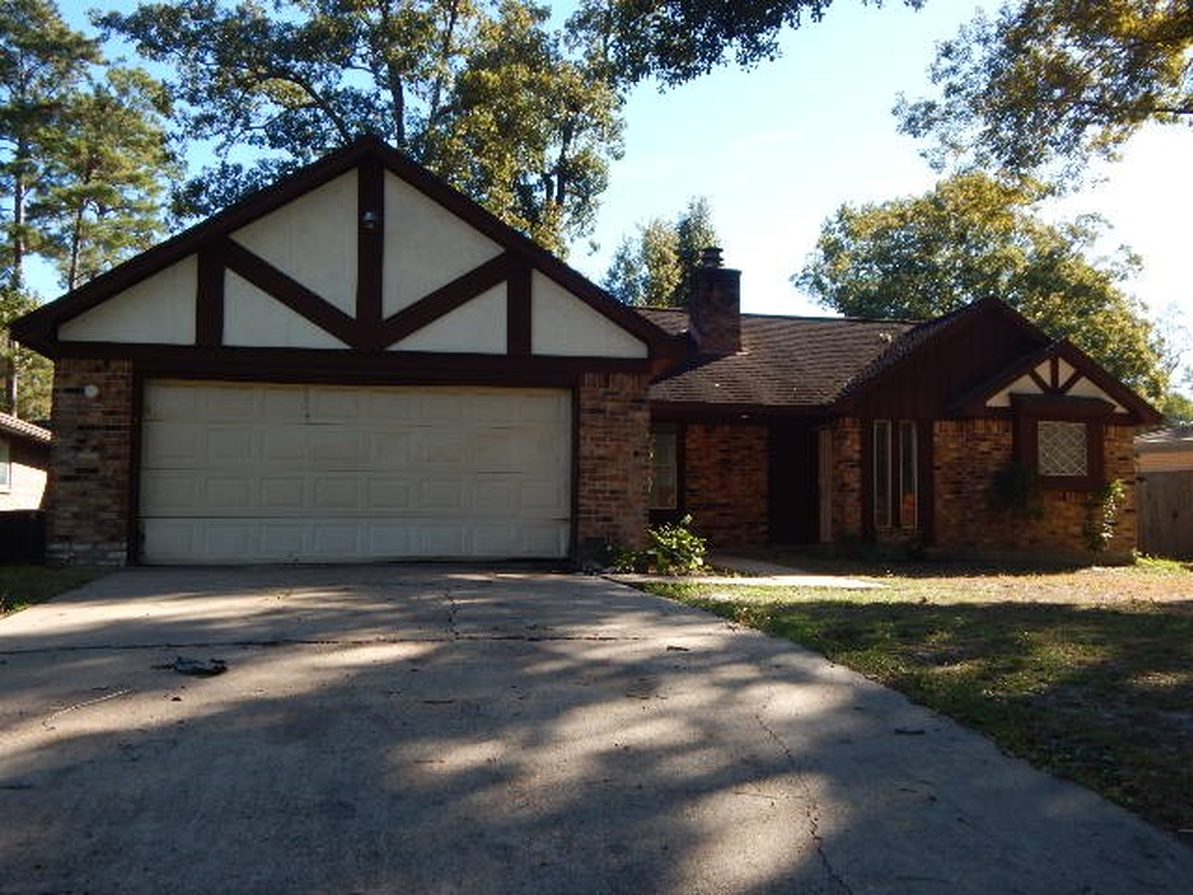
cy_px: 448
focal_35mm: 31
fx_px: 1068
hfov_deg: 58.4
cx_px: 596
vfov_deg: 45.4
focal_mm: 5.6
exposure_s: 1/400
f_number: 3.2
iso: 125
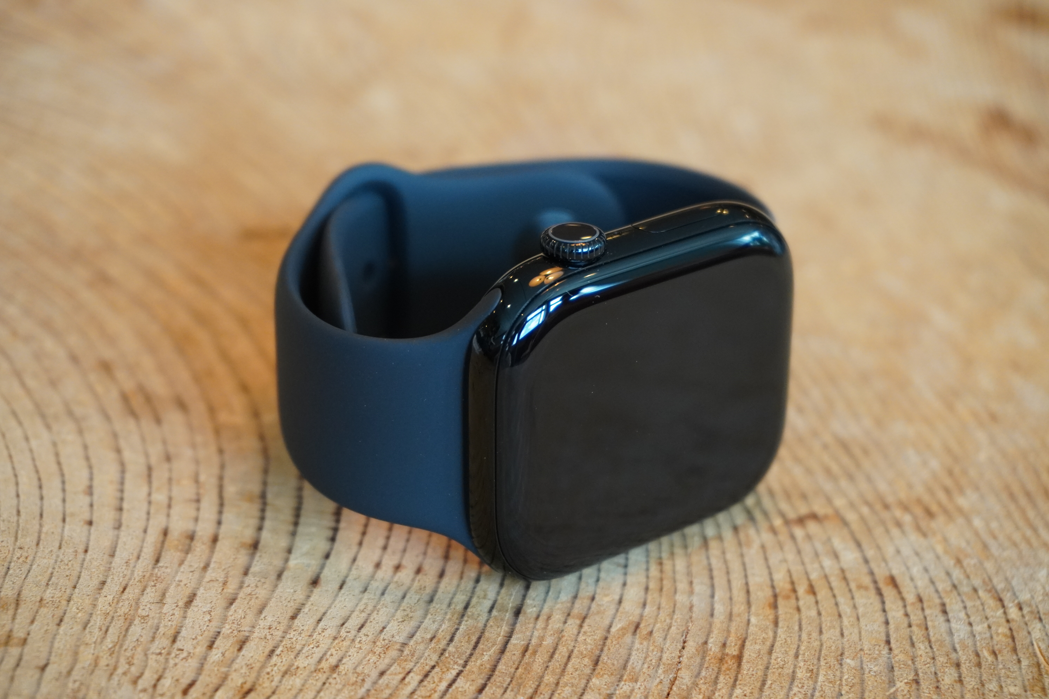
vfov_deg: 18.2
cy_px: 350
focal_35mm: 75
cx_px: 524
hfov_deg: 27.0
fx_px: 2185
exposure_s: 1/80
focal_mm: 50
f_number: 5.6
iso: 1600
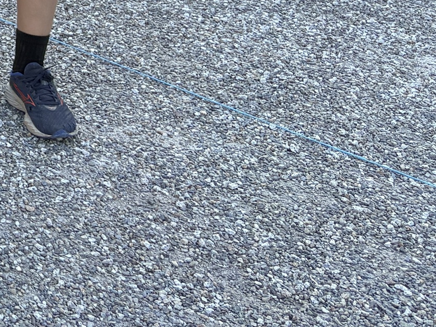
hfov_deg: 15.4
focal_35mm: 103
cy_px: -253
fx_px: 1298
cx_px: -427
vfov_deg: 13.1
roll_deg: -1.7
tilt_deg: -8.6
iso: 64
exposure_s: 1/716
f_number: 1.6
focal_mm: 5.96
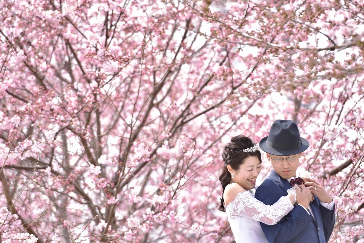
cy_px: 134
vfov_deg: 5.6
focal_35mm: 246
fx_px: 2487
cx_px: 192
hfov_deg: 8.4
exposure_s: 1/1600
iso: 400
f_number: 4.5
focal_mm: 200
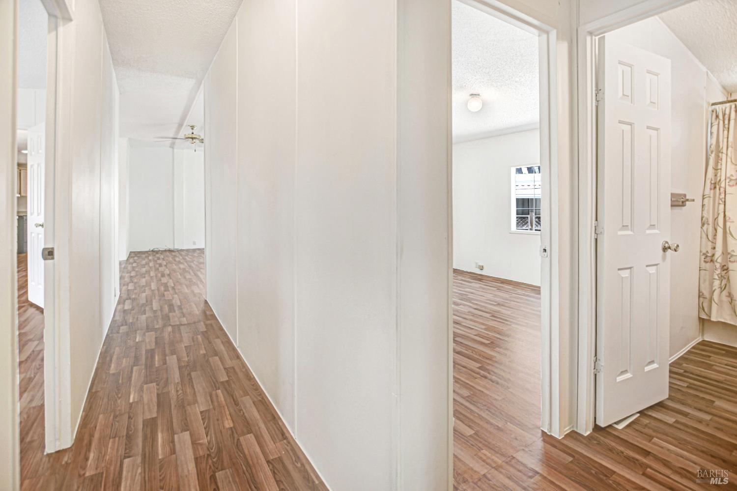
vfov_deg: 77.3
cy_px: 246
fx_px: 307
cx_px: 368
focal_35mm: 15
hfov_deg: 100.4
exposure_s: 1/60
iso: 100
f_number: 4
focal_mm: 10
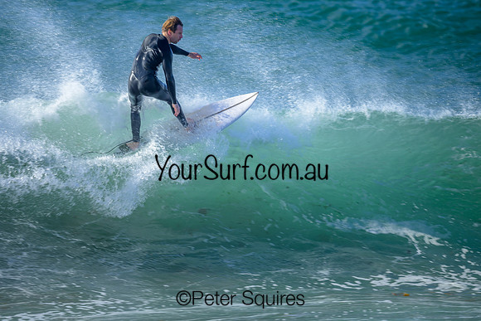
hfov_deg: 2.2
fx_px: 12378
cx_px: 203
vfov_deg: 1.5
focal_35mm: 926
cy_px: 171
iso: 32
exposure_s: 1/200
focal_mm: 800
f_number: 6.3
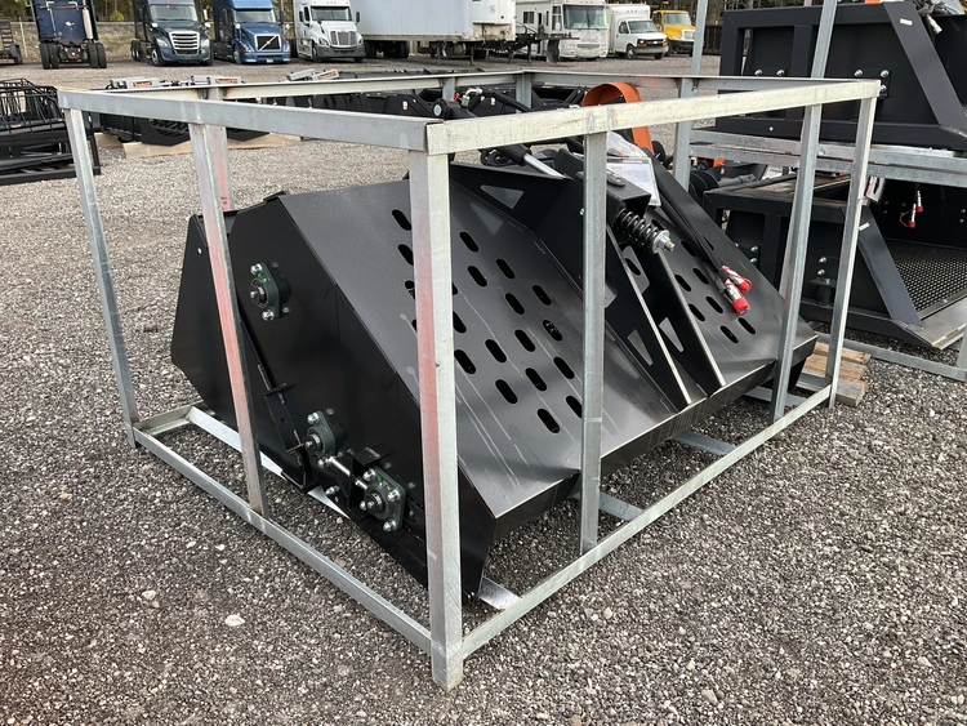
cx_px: 484
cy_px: 363
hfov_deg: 61.6
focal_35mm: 29
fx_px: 810
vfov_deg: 48.3
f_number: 1.8
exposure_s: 1/147
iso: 20
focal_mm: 3
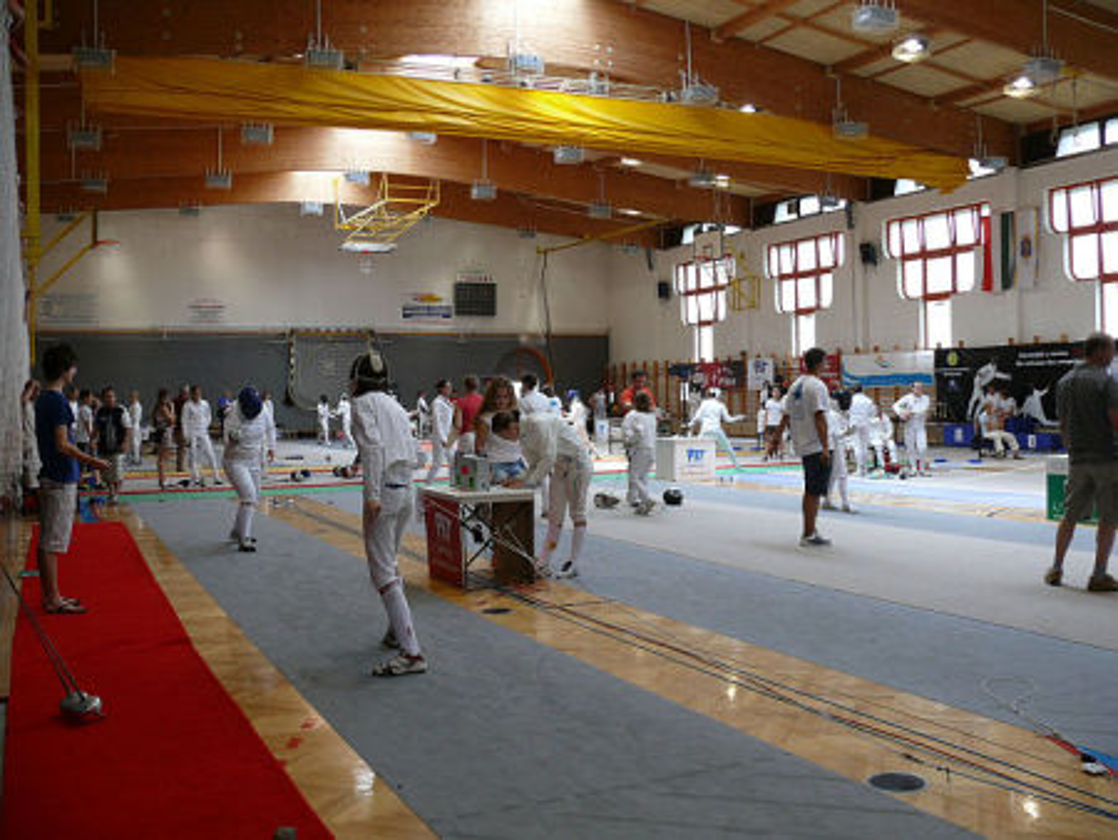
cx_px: 559
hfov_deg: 52.6
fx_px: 1131
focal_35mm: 35
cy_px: 420
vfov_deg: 40.7
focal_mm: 7.4
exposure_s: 1/100
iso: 100
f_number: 2.8
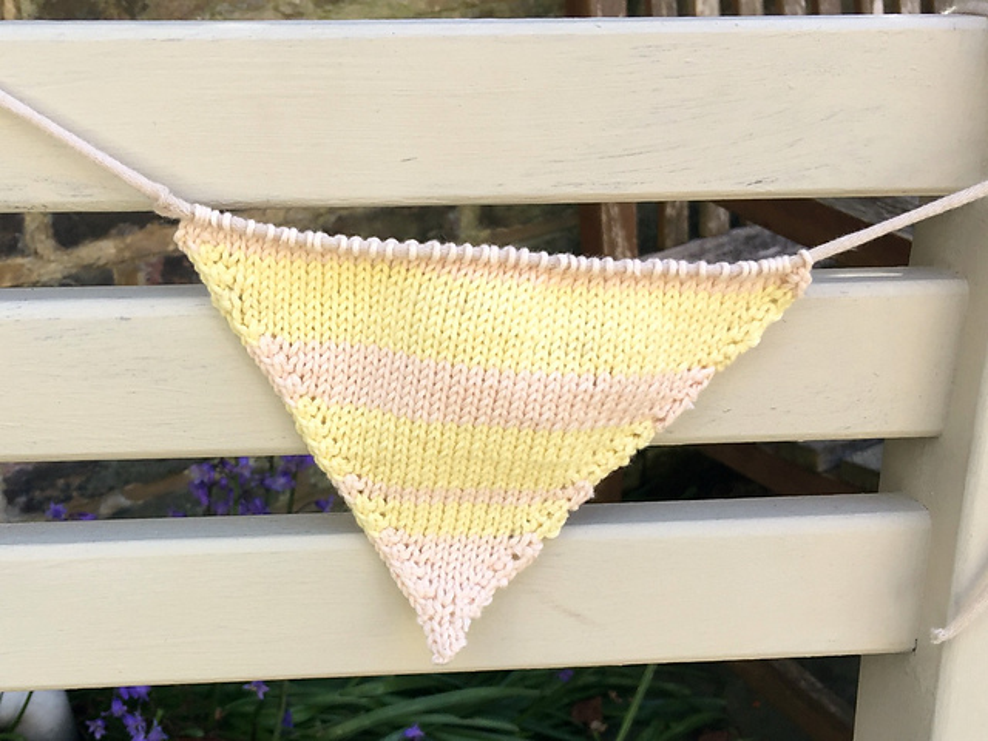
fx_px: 828
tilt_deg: -31.3
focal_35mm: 29
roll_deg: +2.2
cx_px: 494
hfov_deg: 61.7
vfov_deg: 48.2
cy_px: 370
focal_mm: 4.15
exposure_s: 1/234
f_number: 2.2
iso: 32
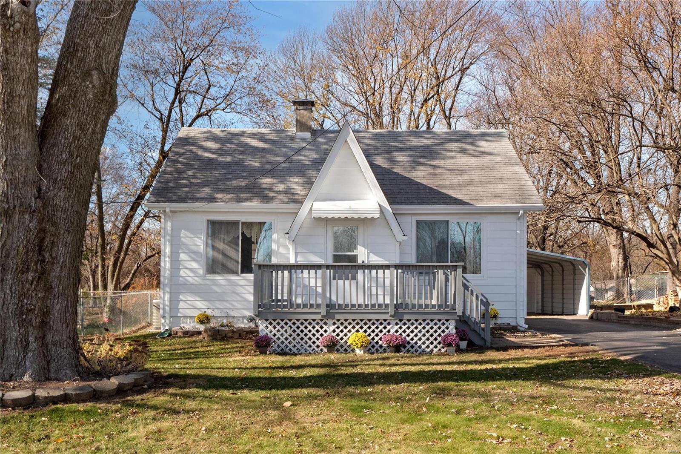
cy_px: 227
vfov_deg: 36.9
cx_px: 340
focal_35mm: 36
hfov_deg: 53.1
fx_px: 681
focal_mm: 18
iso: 400
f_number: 8
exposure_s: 1/400
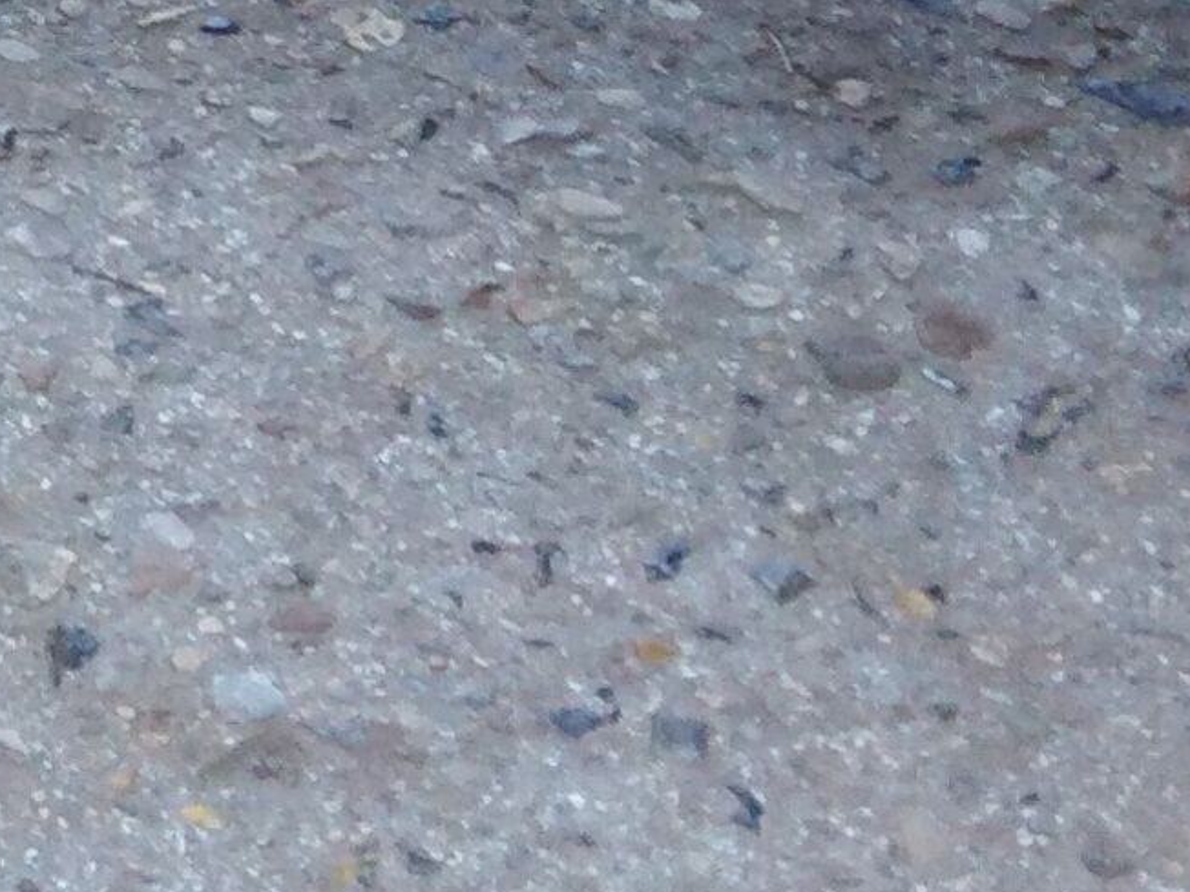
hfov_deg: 10.6
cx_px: -1393
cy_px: -1009
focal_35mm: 166
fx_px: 5707
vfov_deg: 8.4
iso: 189
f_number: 2.2
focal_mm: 3.46
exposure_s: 1/30
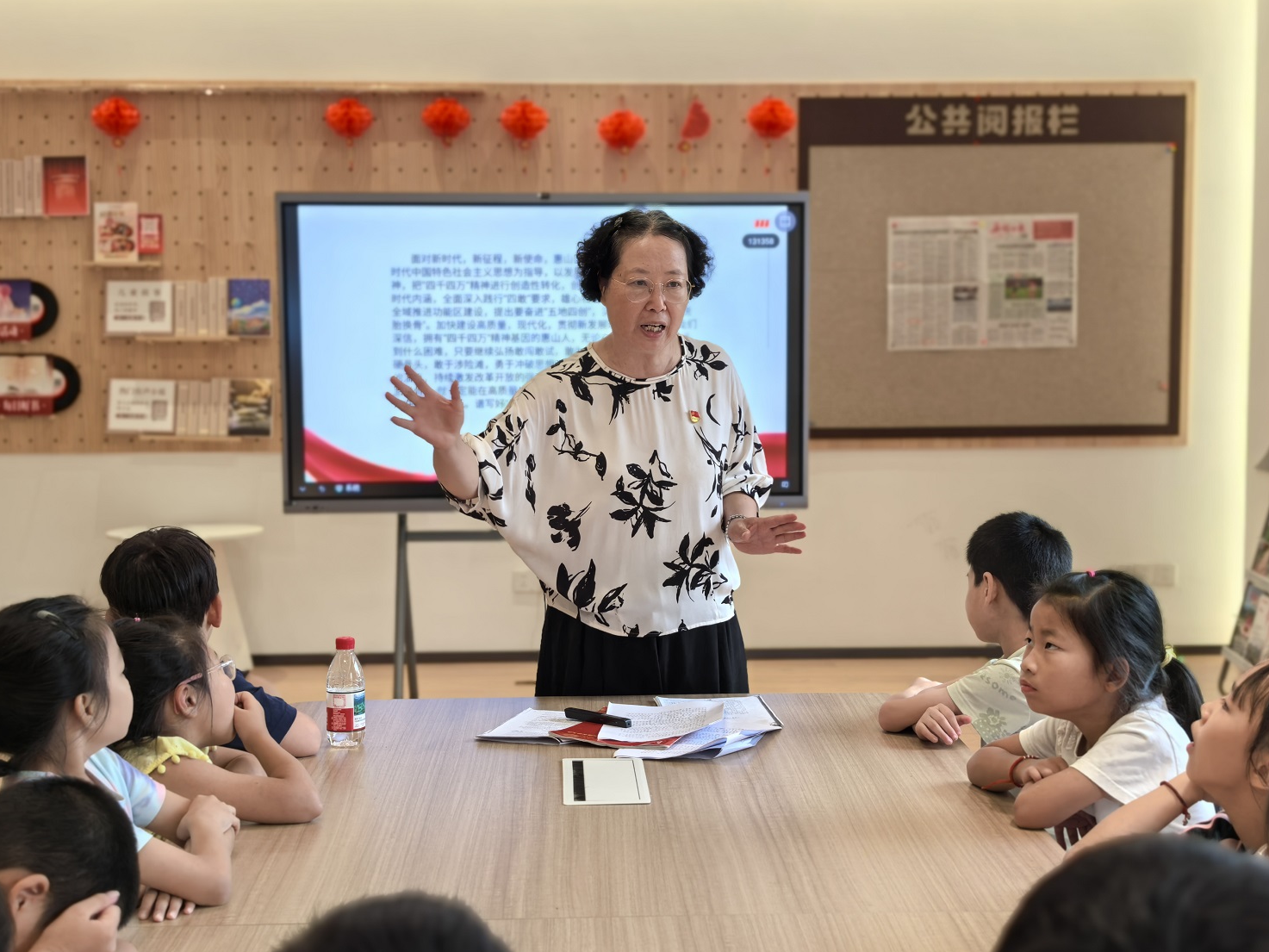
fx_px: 2016
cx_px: 641
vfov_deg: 26.6
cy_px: 483
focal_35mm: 55
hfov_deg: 34.9
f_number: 2
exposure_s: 1/100
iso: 100
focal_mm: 6.98
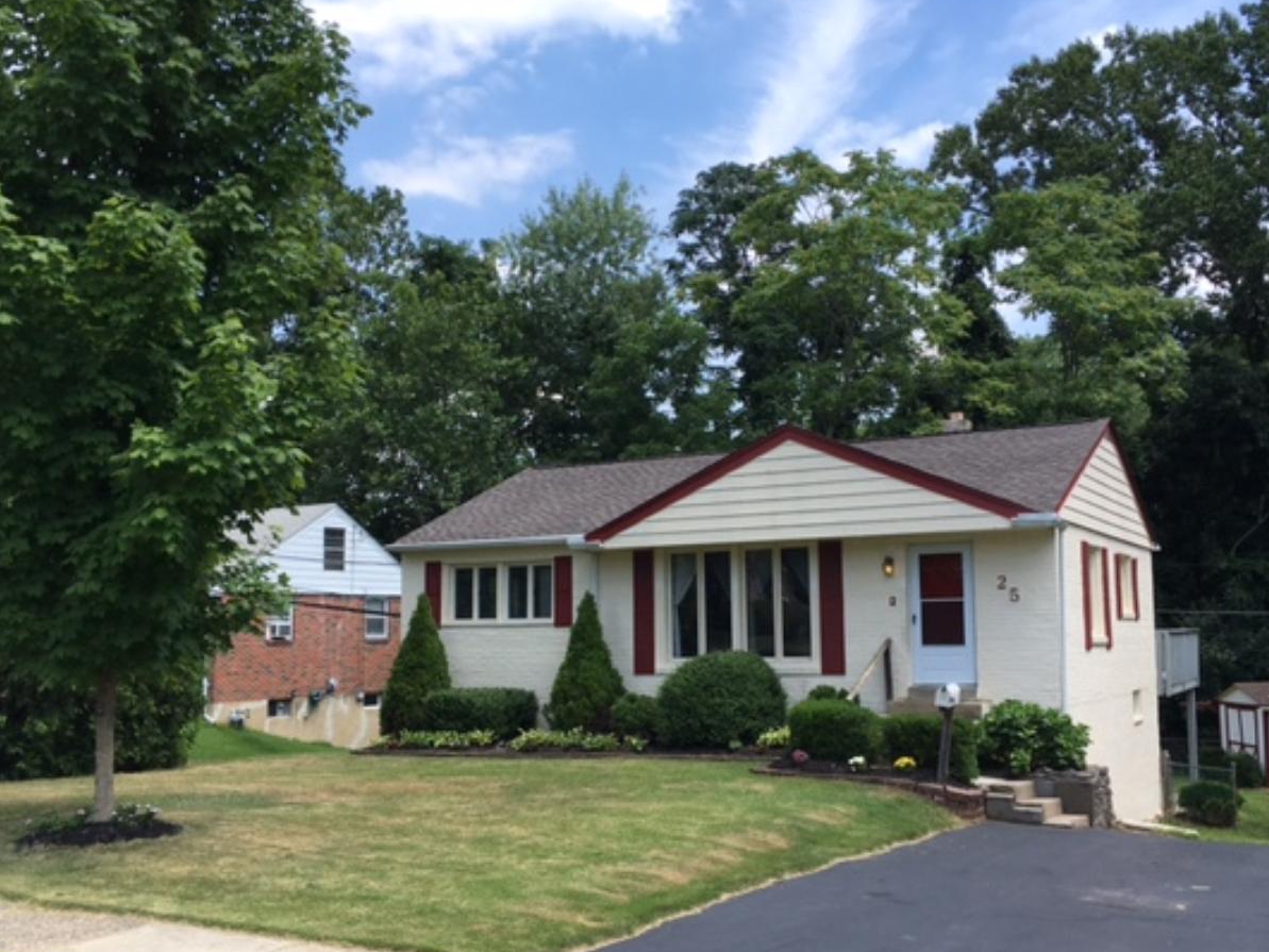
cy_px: 511
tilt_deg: +7.9
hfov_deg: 52.6
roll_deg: +0.9
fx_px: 1283
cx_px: 664
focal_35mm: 35
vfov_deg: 40.7
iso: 25
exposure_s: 1/950
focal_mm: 4.15
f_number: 2.2
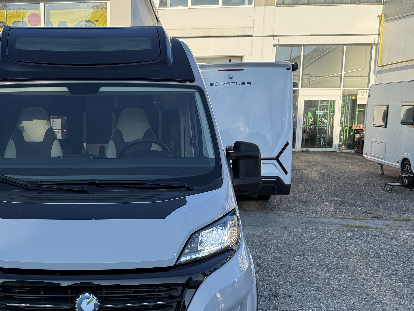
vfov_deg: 32.1
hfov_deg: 40.3
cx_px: 81
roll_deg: -0.2
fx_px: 538
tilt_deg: -8.7
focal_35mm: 45
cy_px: 193
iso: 100
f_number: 1.78
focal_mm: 6.76
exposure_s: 1/2525
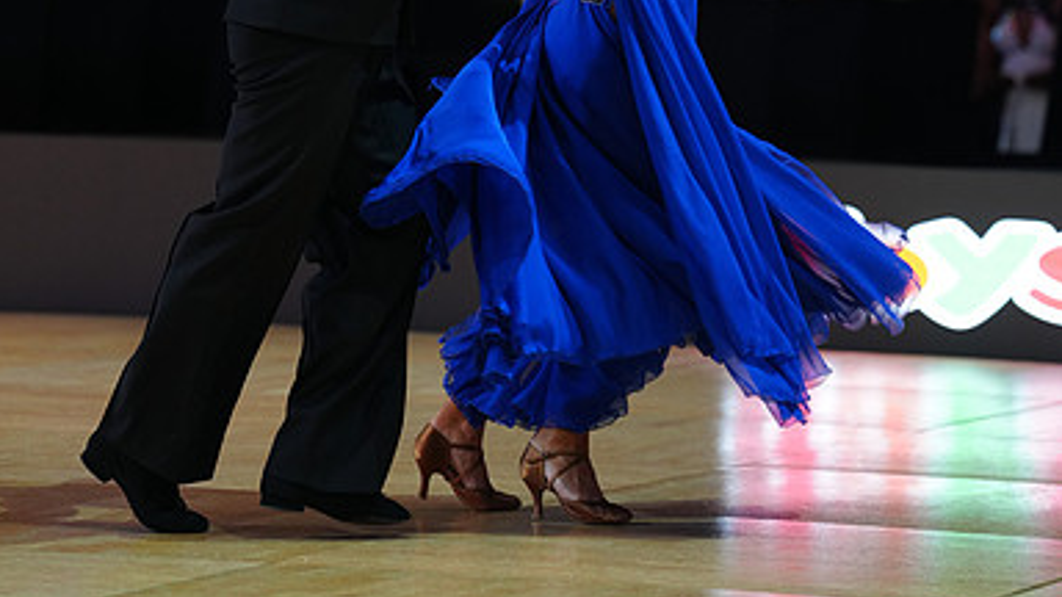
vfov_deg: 5.3
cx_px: 530
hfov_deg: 9.5
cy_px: -113
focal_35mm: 228
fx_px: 6420
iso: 800
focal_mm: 144
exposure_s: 1/400
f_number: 2.8
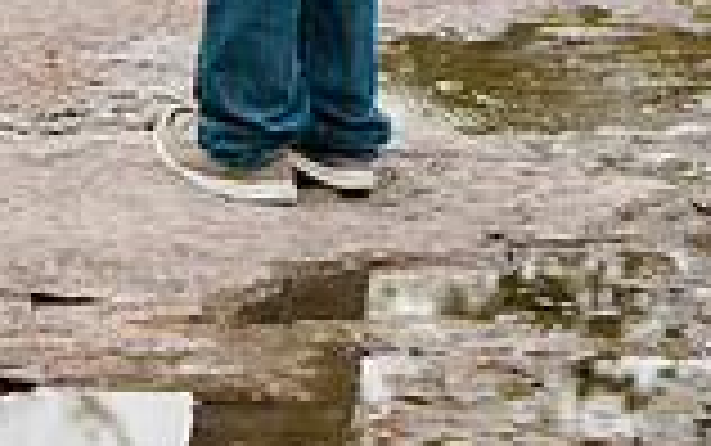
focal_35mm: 246
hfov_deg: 8.5
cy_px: -532
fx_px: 4770
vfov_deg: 5.2
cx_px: 358
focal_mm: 85
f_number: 2.5
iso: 500
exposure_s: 1/200
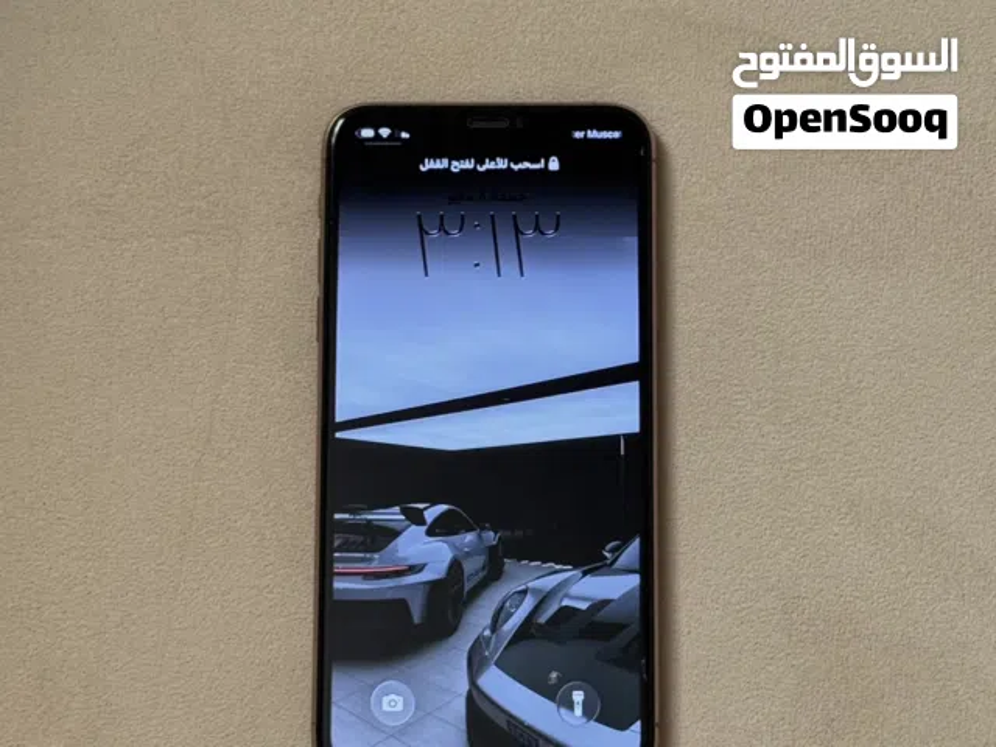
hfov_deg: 39.7
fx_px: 1381
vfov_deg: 30.3
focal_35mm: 48
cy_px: 374
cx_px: 498
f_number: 1.78
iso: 160
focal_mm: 6.76
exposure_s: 1/60
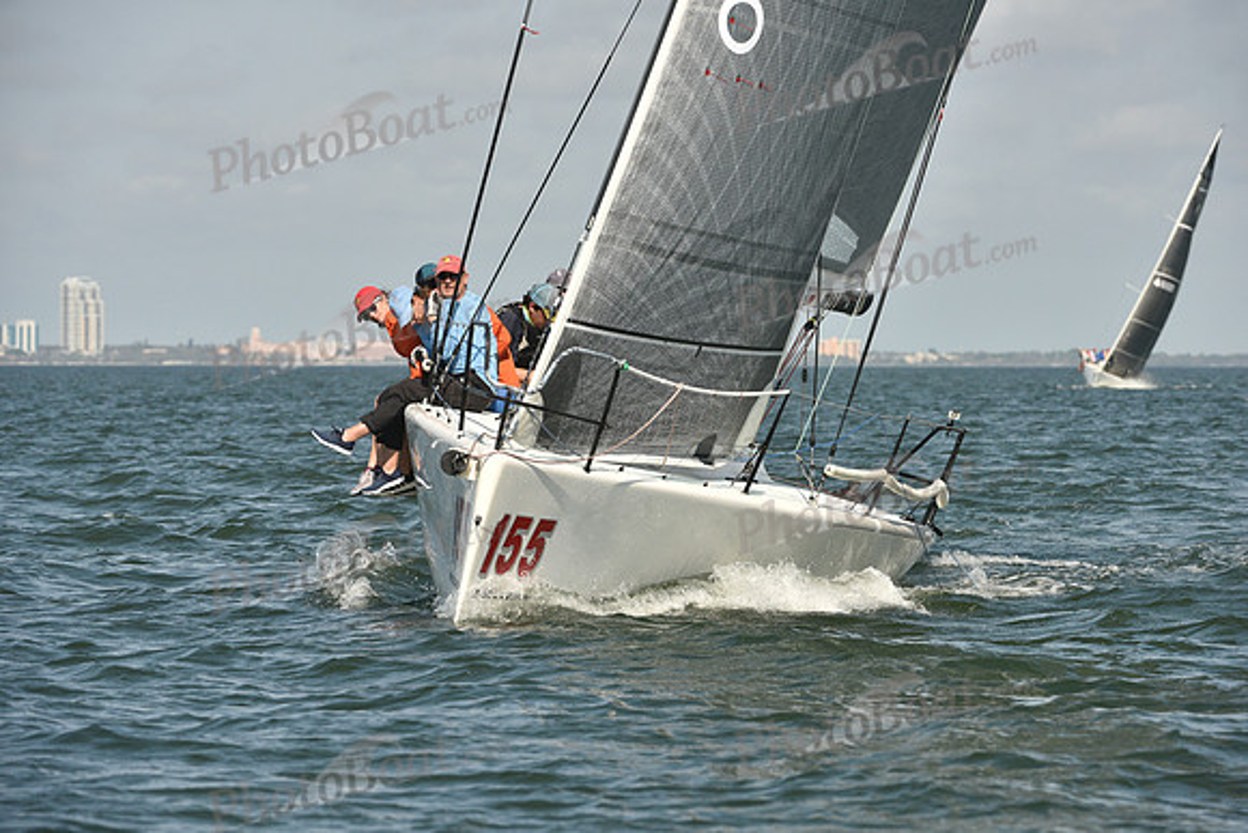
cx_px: 624
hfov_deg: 7.9
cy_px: 416
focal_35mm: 260
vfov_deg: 5.3
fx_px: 9015
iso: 400
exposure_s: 1/1250
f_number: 9
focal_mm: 260
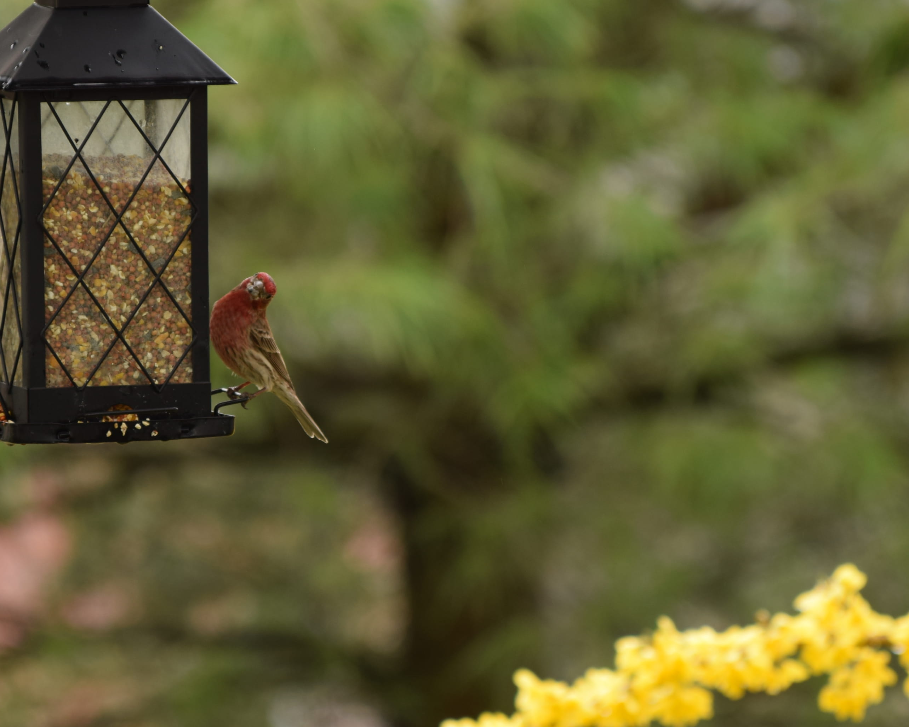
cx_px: 391
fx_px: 13265
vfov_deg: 3.1
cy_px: 284
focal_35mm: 493
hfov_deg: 3.9
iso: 200
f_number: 5.6
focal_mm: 200
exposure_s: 1/200
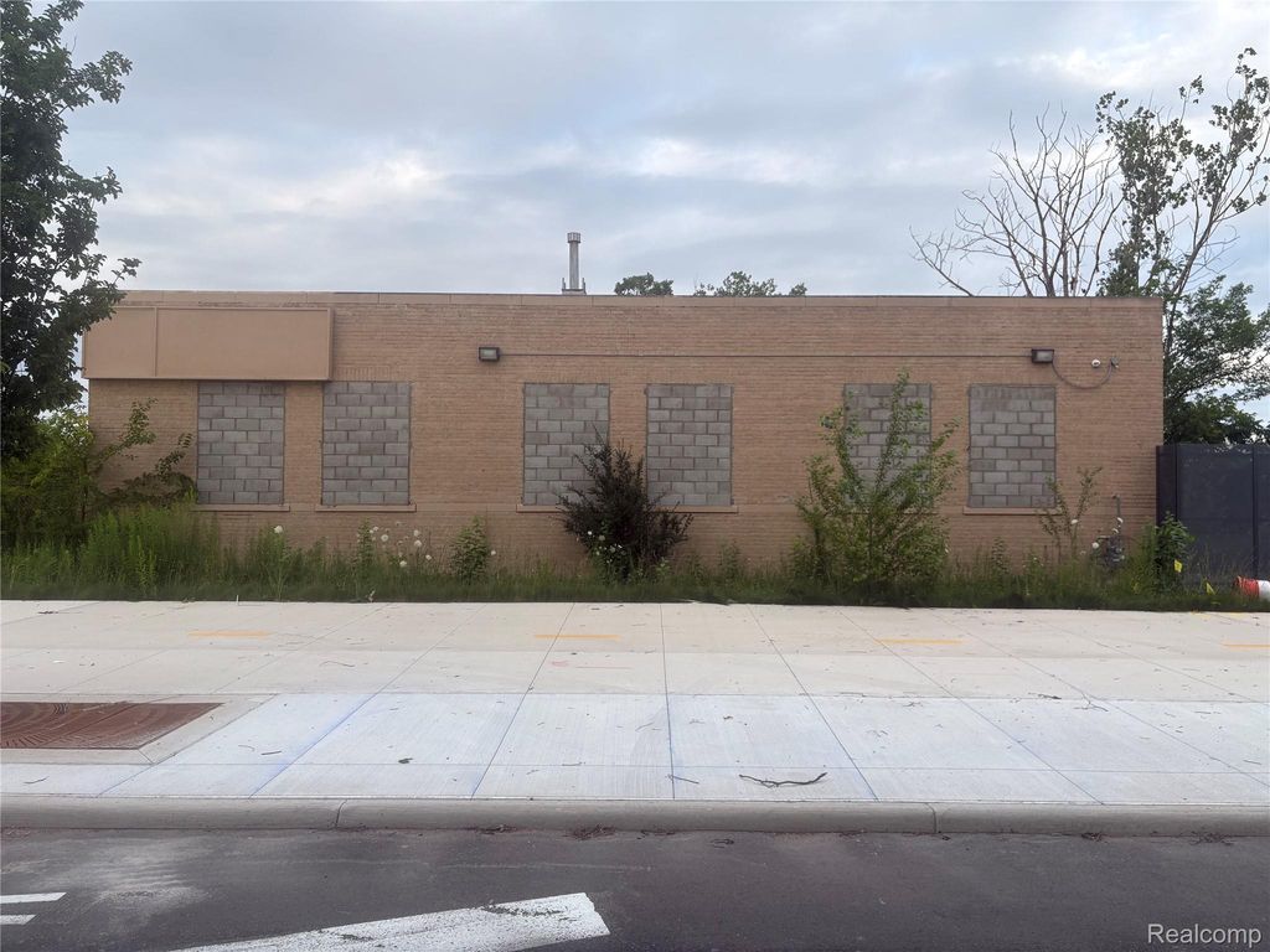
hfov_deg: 67.3
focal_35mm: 26
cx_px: 635
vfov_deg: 53.1
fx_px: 954
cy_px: 476
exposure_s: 1/641
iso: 50
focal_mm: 5.96
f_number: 1.6
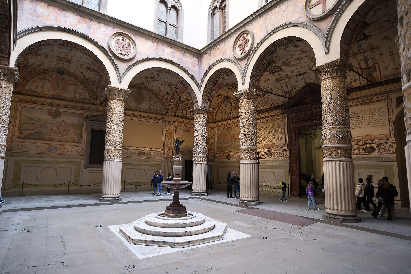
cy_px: 137
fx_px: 228
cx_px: 206
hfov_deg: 84.0
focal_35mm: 20
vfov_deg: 61.9
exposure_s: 1/80
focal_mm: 13
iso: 125
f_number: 1.6
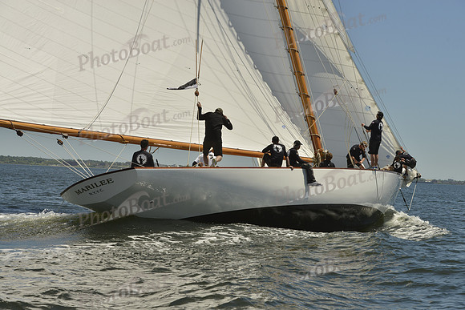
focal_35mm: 70
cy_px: 155
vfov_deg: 19.5
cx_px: 232
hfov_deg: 28.8
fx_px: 904
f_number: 10
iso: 280
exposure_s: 1/1600
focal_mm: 70
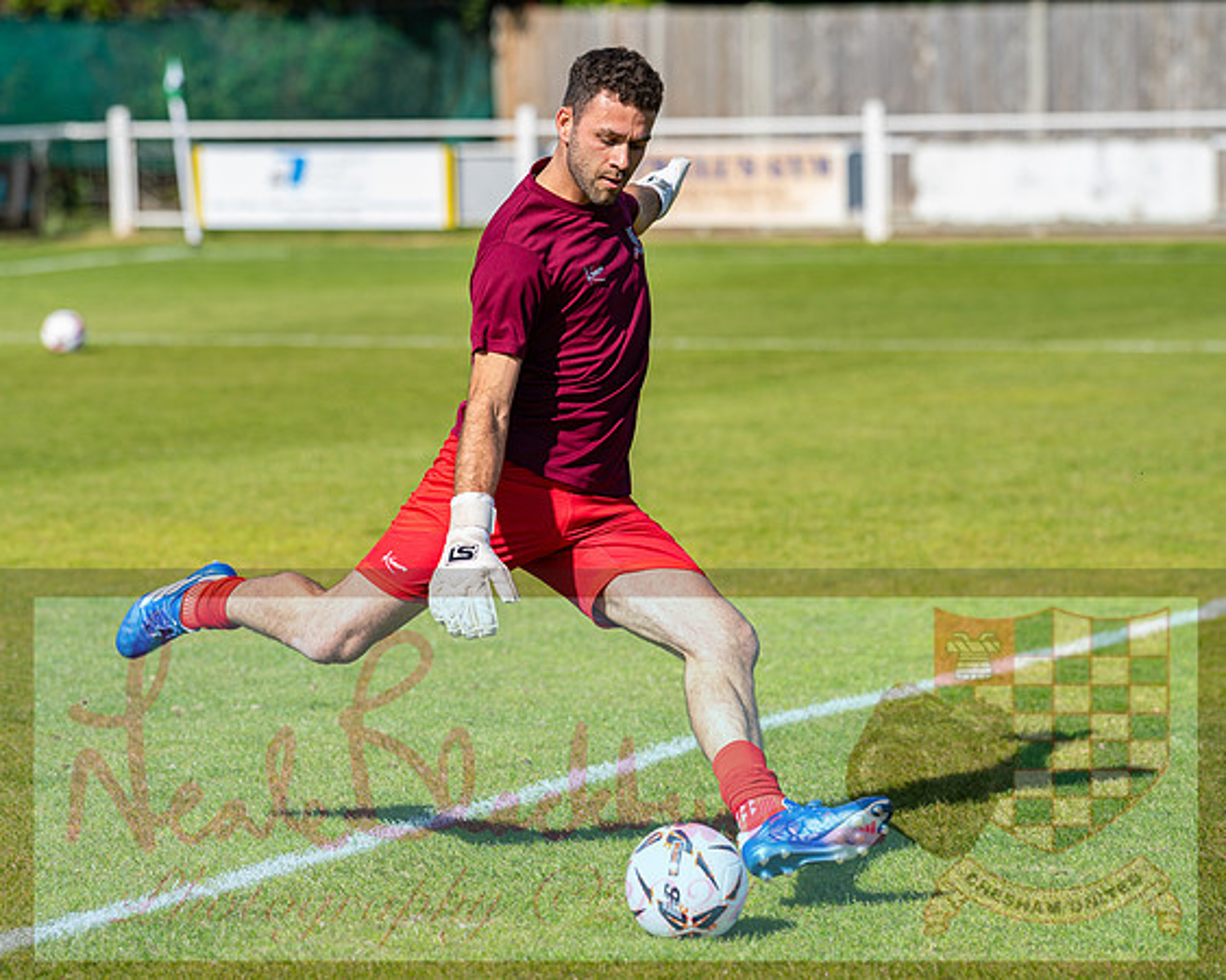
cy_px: 437
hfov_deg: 11.2
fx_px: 6236
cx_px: 502
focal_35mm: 172
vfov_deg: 9.0
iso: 50
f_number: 3
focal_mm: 135
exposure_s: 1/1250
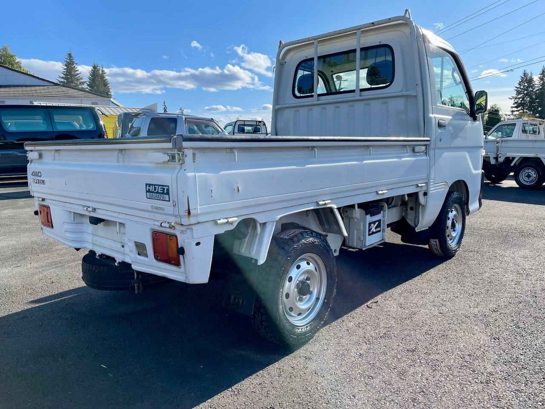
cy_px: 204
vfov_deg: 54.9
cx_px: 272
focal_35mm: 25
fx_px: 394
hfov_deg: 69.4
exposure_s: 1/2049
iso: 32
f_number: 1.6
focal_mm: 5.1
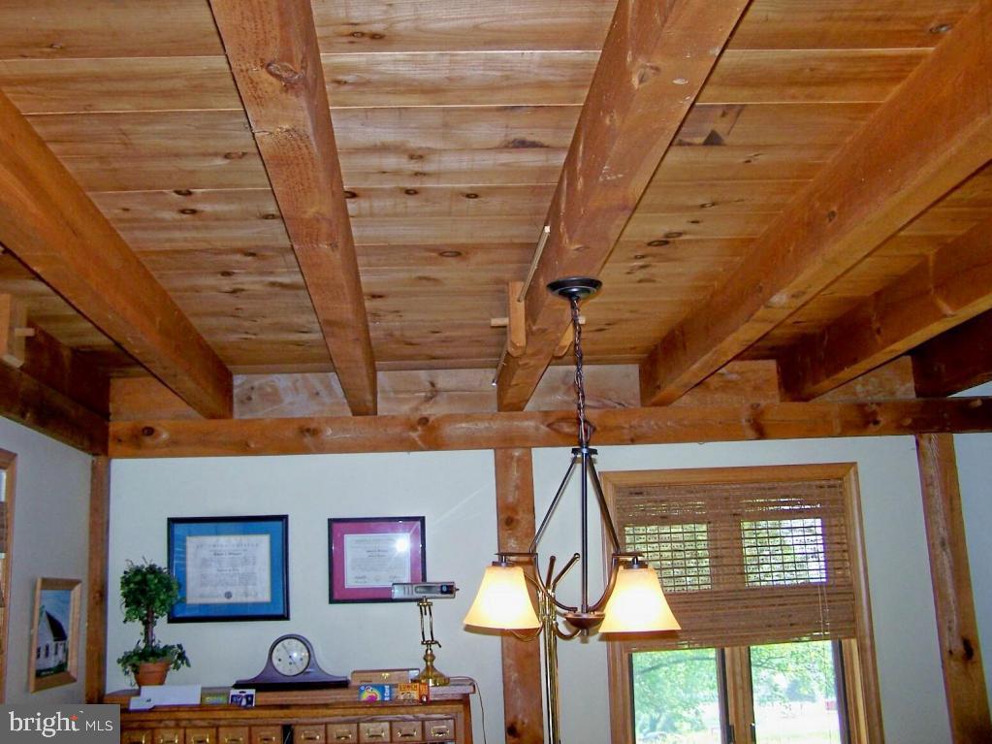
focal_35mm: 38
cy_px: 372
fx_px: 1089
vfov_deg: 37.7
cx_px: 496
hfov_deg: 49.0
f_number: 2.8
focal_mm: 6.3
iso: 80
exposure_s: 1/60
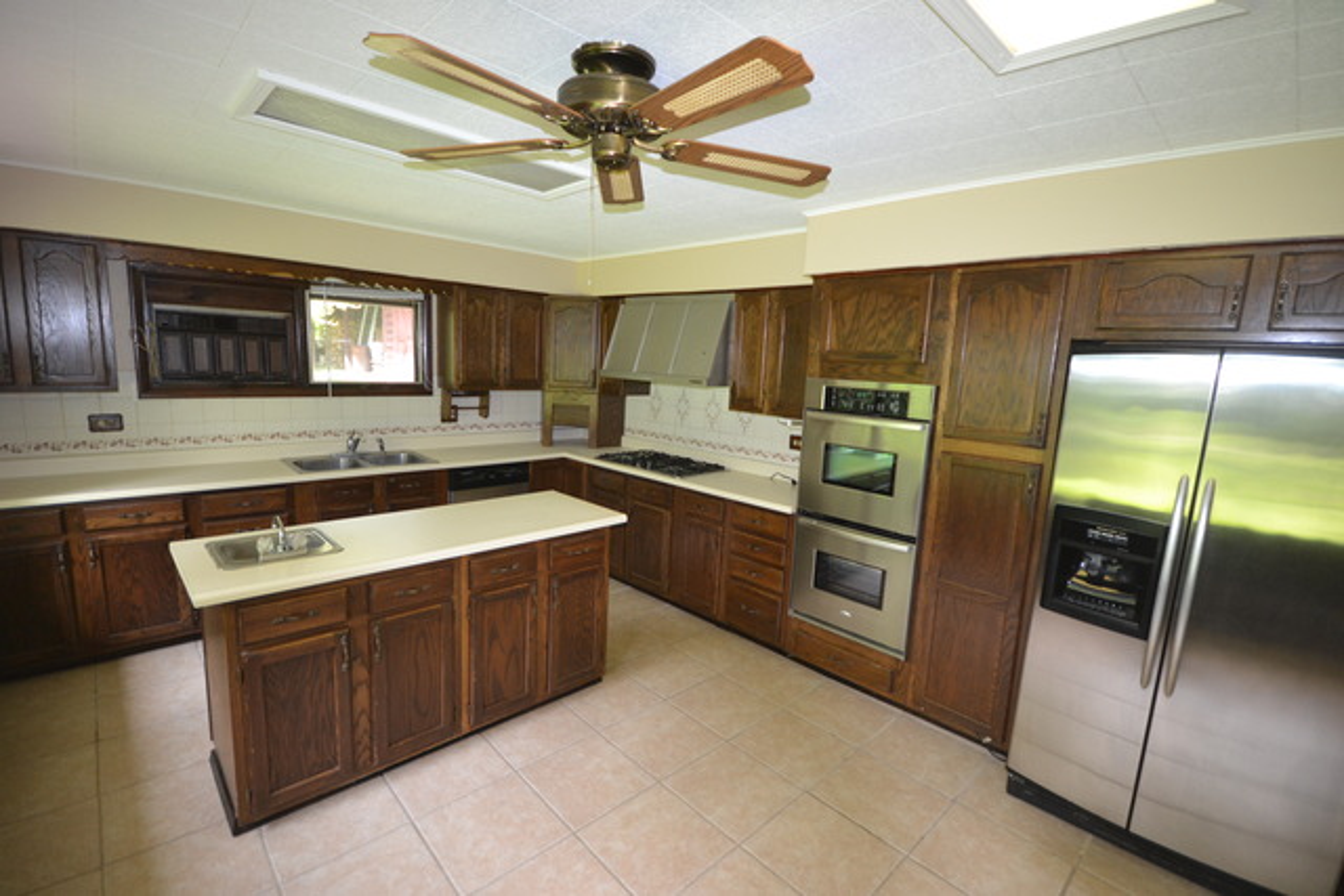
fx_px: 560
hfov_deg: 100.4
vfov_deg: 77.4
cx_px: 672
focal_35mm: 15
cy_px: 448
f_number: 4
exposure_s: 1/60
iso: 1100
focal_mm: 10
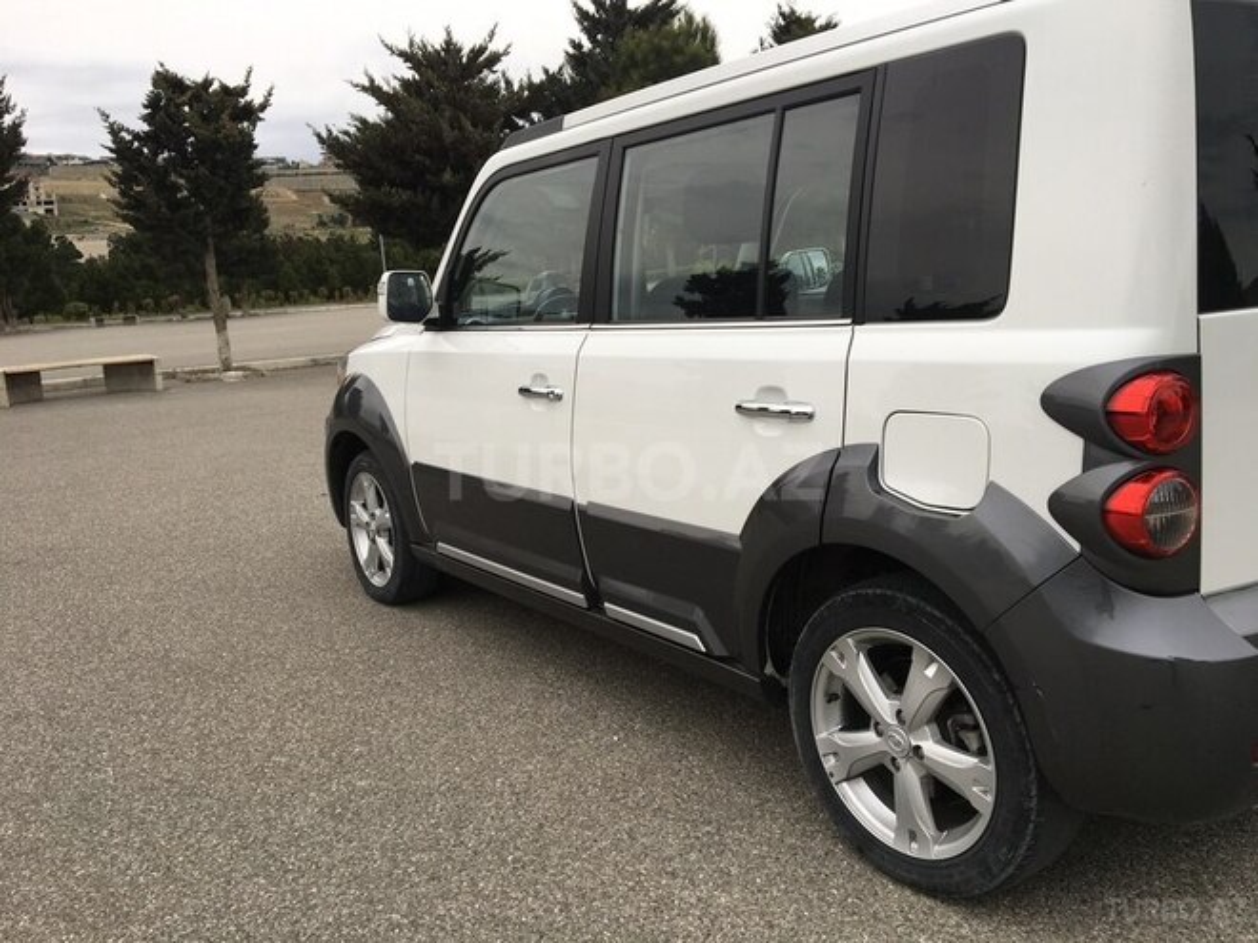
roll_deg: +3.8
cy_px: 472
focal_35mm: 29
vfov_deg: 48.2
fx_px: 1054
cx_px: 629
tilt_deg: -10.1
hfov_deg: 61.7
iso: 25
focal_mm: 4.15
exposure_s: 1/142
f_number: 2.2
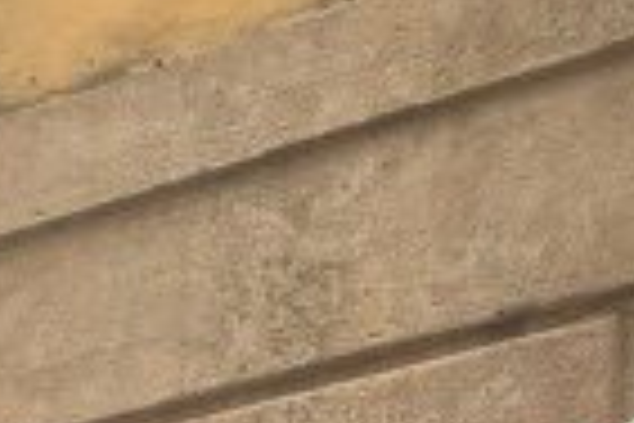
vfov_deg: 6.4
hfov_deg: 10.1
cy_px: 1269
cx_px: -360
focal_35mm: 197
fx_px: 3469
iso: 40
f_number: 1.6
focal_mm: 5.96
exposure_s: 1/121
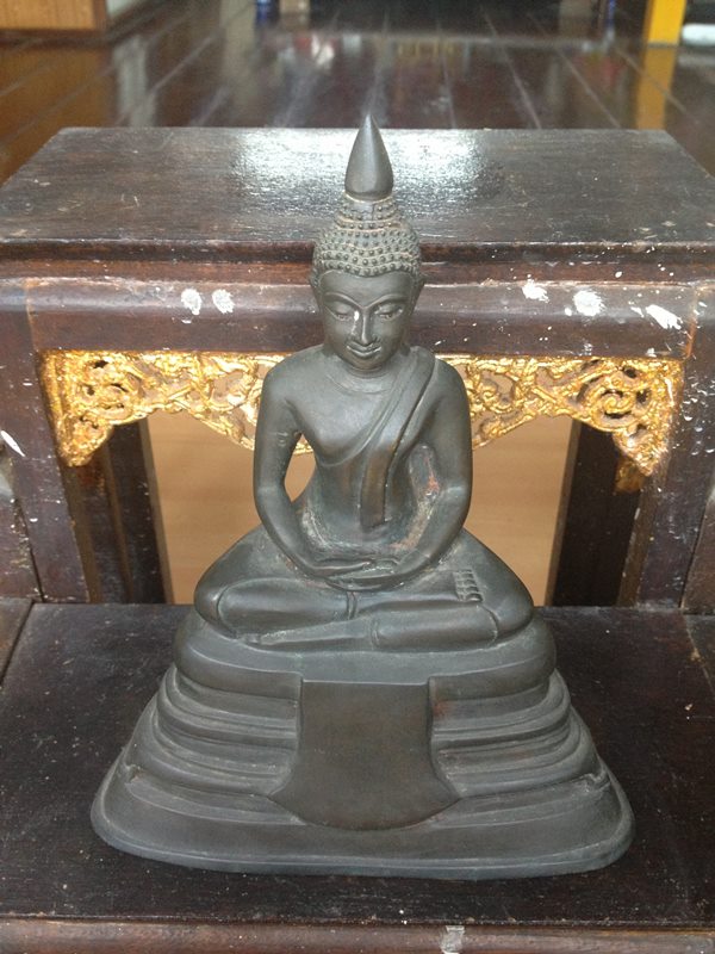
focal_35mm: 35
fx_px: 964
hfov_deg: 40.7
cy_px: 477
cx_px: 358
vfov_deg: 52.6
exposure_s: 1/20
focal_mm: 4.28
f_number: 2.4
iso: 160
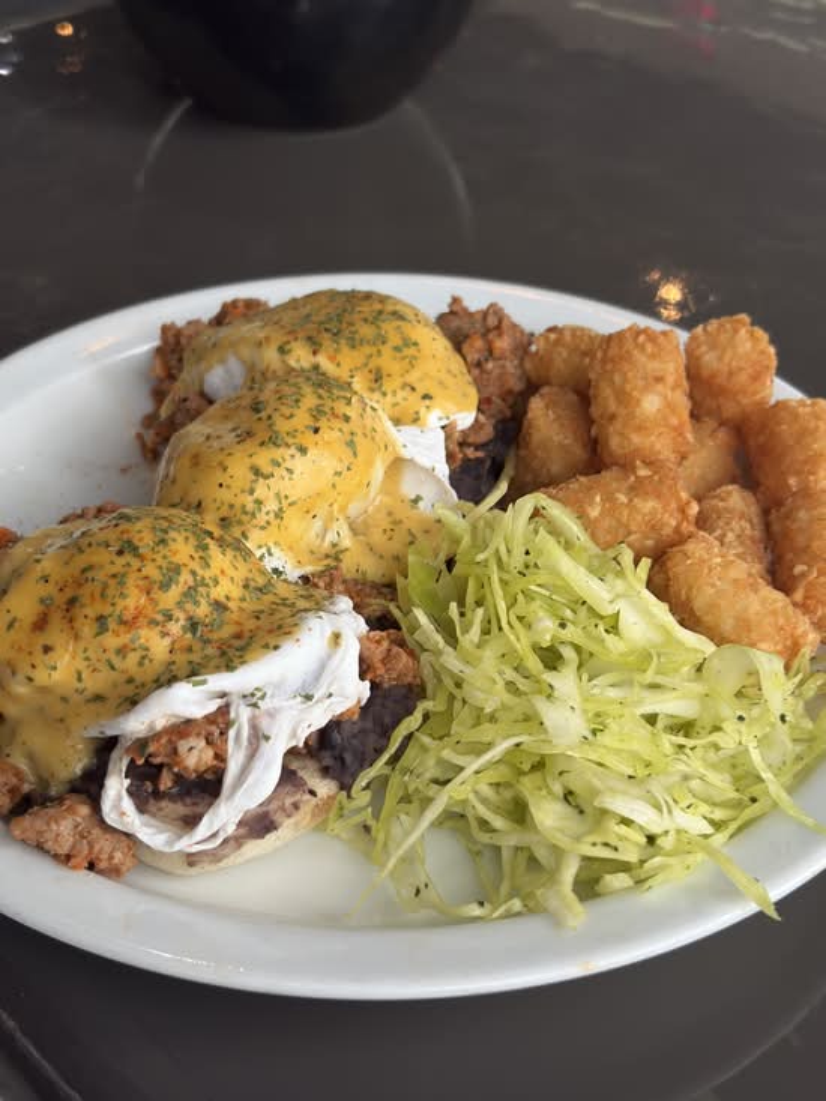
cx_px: 413
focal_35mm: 48
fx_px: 1527
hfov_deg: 30.3
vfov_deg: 39.7
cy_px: 550
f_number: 1.6
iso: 64
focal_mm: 5.96
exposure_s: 1/60
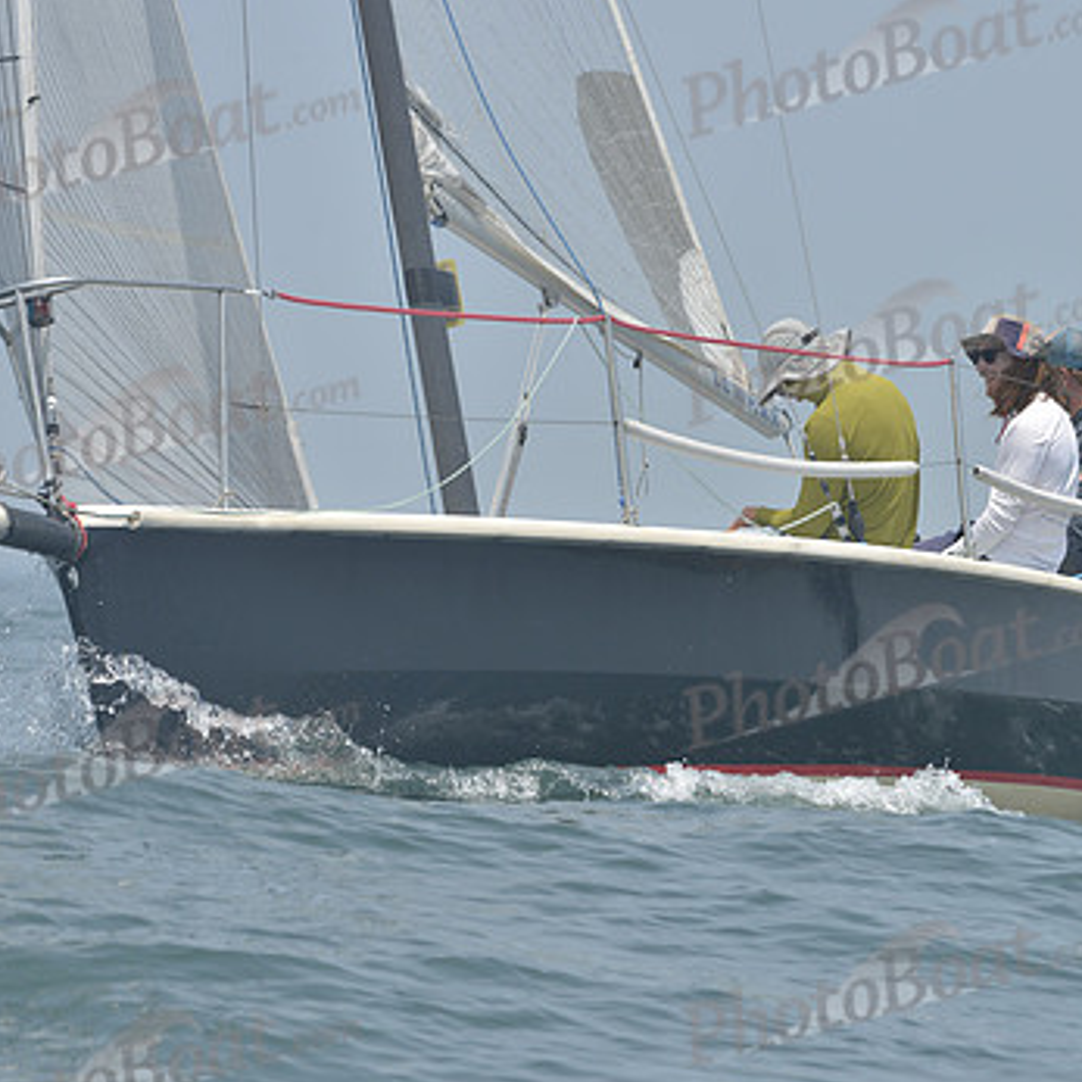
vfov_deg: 5.1
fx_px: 12059
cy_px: 550
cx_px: 524
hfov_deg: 5.1
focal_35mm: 341
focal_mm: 240
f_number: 8
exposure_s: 1/1000
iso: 280
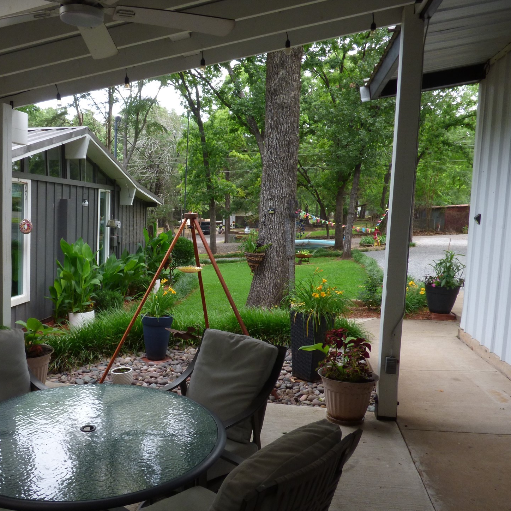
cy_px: 269
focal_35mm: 30
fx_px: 501
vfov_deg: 54.0
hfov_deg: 53.2
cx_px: 182
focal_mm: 4.25
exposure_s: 1/60
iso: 160
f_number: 5
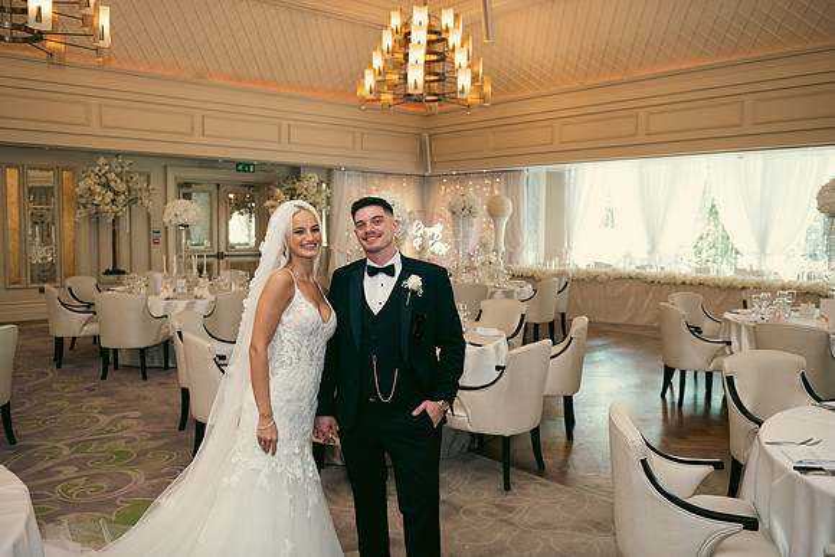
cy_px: 278
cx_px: 418
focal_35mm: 31
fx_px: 719
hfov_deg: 60.3
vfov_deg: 42.3
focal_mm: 31
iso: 640
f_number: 3.5
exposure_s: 1/160
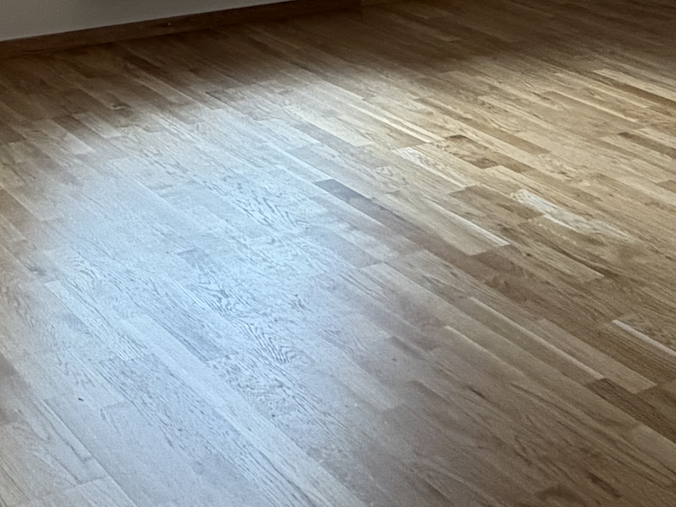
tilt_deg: -0.8
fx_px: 1347
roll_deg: -0.5
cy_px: -354
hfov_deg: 26.9
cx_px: 31
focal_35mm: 69
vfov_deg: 17.9
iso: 125
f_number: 2.2
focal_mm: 2.22
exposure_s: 1/100
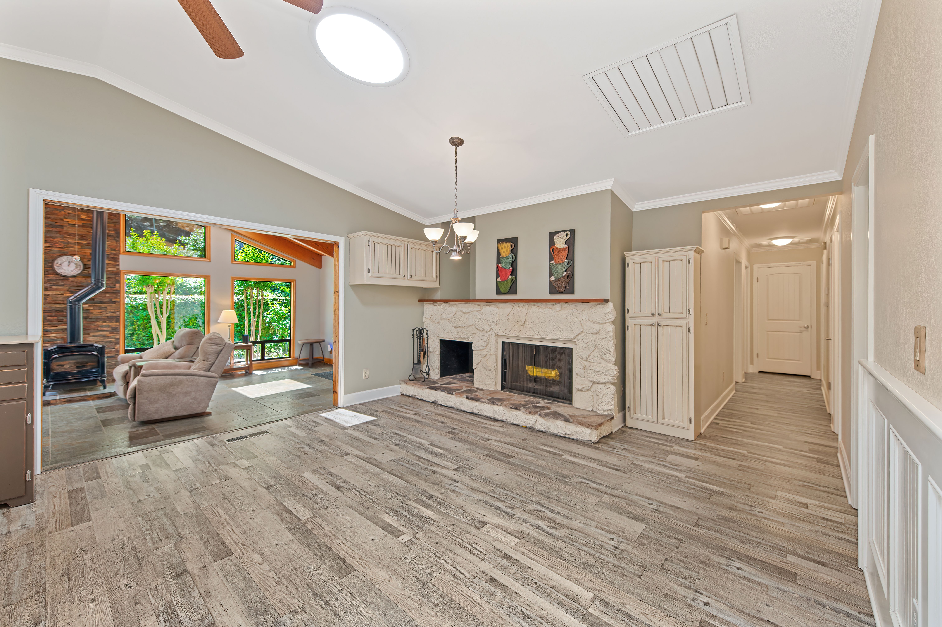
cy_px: 314
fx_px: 366
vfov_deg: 81.1
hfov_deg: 104.3
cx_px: 471
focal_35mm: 14
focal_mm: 14
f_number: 4.8
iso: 560
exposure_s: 1/90
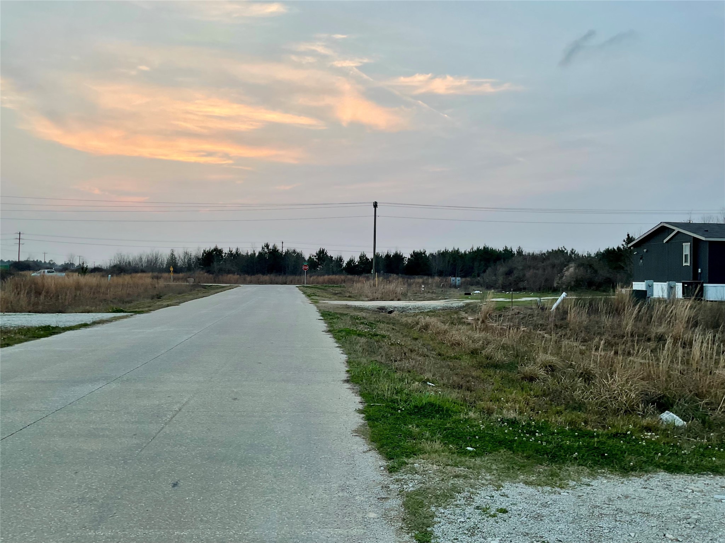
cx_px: 362
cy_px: 272
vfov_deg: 48.2
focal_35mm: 29
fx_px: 607
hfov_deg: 61.7
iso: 32
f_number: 1.8
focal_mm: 3
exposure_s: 1/120
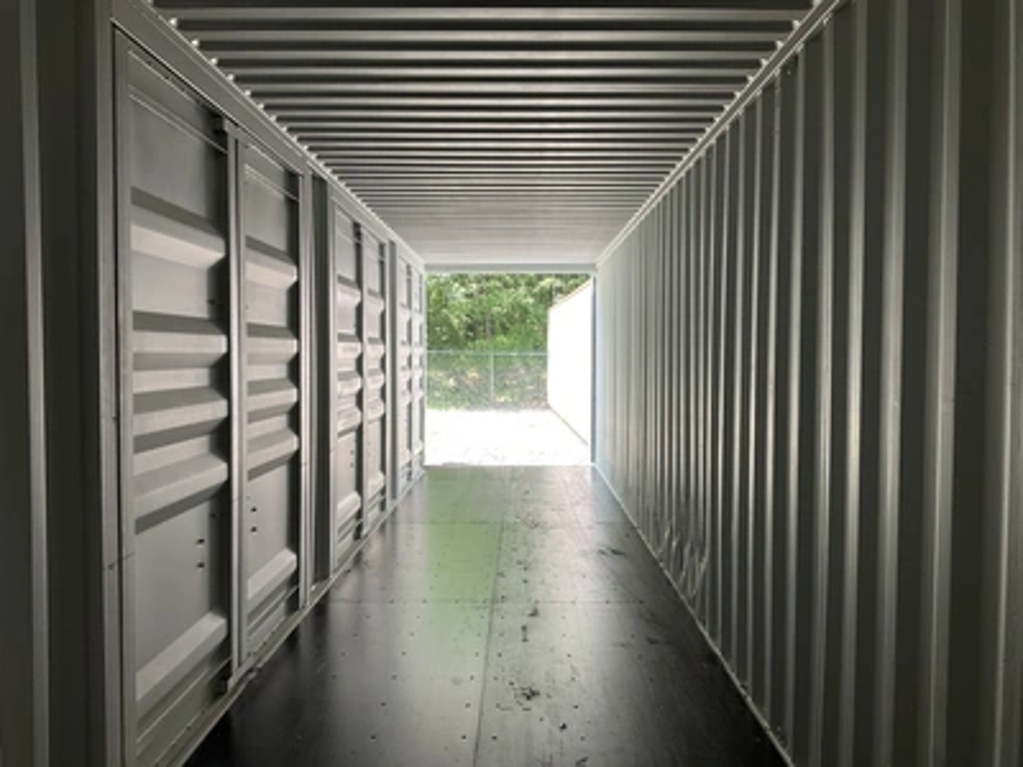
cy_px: 384
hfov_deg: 61.7
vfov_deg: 48.2
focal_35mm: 29
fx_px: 857
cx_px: 512
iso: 40
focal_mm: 3
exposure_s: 1/122
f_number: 1.8
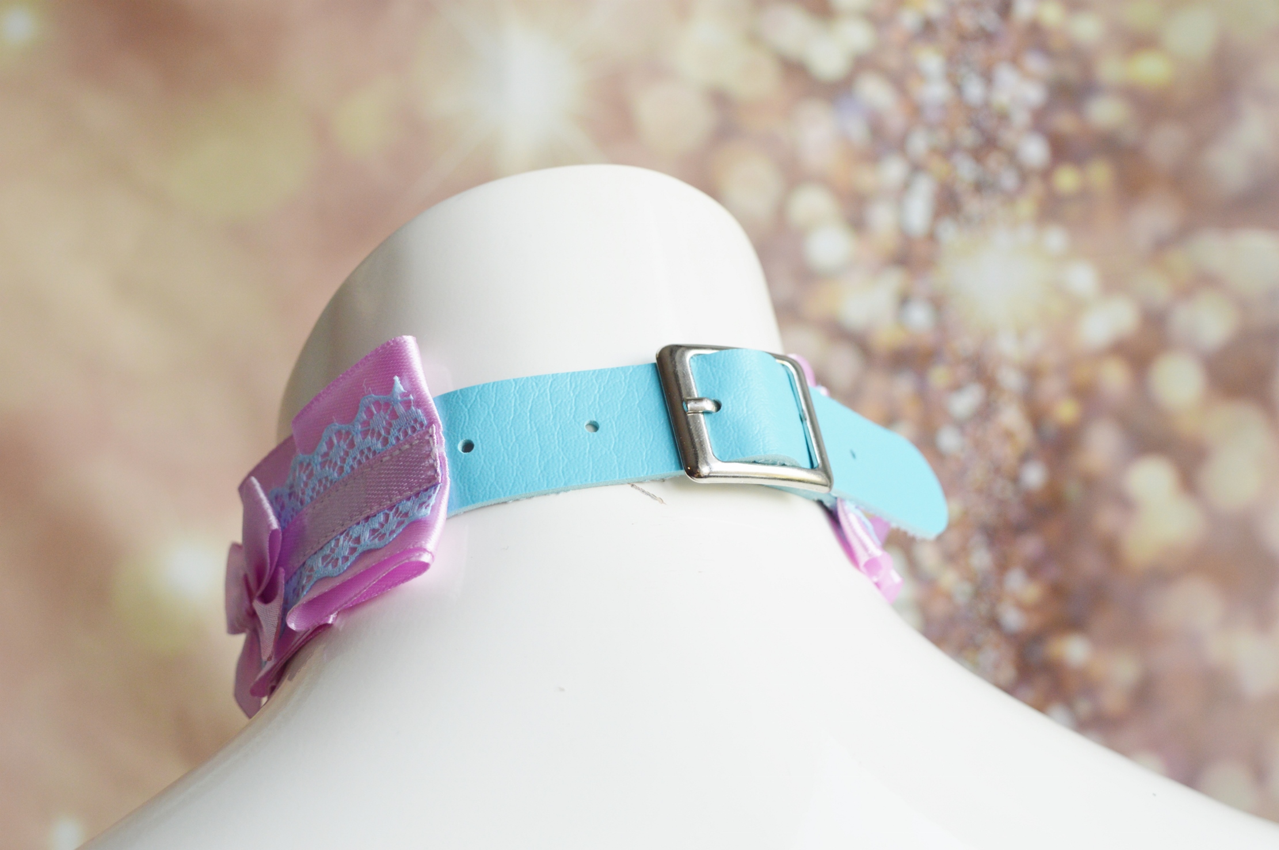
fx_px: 2396
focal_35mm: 68
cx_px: 640
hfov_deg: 29.9
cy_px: 425
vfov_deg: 20.1
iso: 400
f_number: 5.6
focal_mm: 45
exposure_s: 1/125
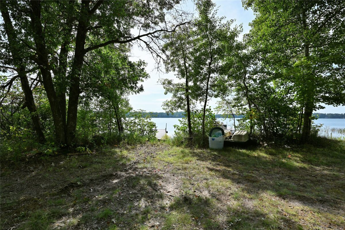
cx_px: 172
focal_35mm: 16
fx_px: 153
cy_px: 115
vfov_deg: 73.7
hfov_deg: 96.7
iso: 250
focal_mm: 16
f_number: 5.6
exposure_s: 1/2000
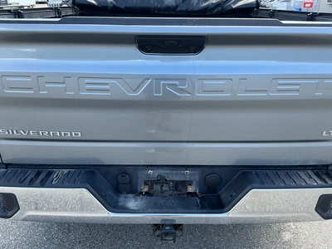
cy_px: 124
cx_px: 166
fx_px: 269
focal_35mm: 28
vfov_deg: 49.7
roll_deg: -1.7
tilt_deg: -23.1
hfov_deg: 63.4
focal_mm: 3
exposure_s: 1/152
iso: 20
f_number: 1.8
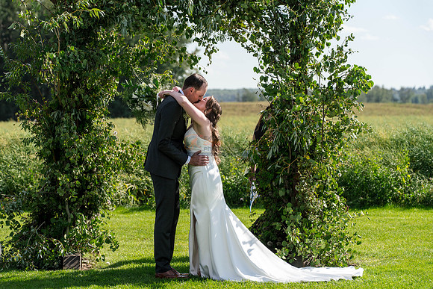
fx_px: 1419
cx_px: 194
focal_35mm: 118
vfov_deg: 11.6
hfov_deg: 17.3
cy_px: 144
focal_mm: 102
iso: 400
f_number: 4.5
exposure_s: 1/2000
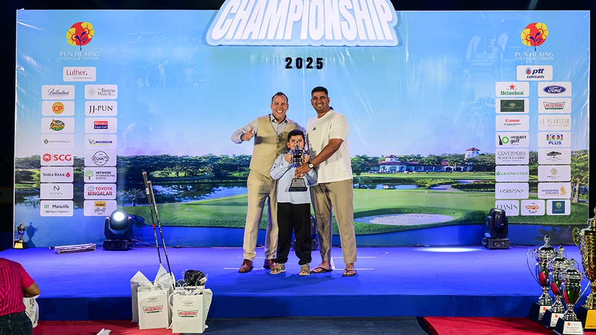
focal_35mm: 37
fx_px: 577
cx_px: 298
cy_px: 136
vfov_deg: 32.3
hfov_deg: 54.6
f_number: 6.3
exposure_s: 1/125
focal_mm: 34.5
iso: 1100
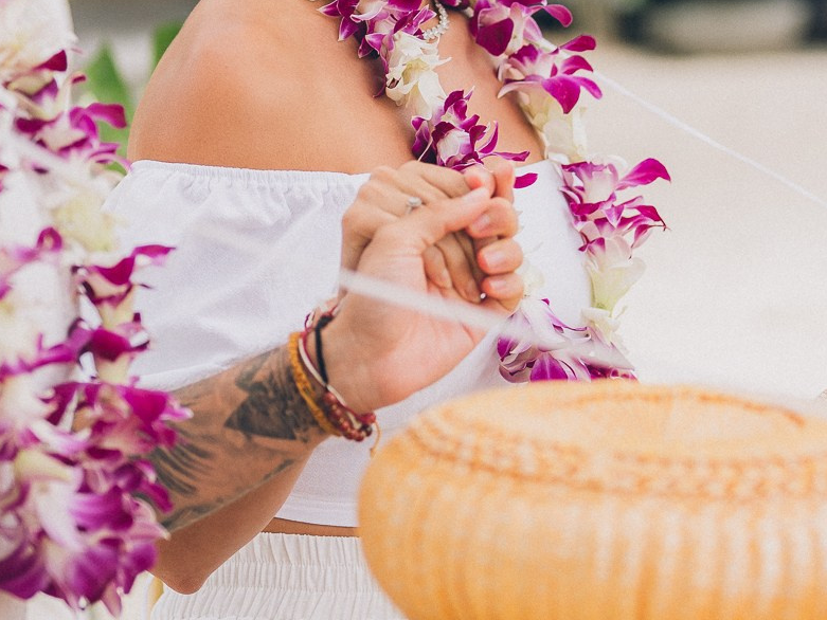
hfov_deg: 10.5
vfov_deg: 7.8
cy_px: 39
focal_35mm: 189
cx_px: 472
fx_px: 4516
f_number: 1.6
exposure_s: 1/640
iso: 125
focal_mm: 50
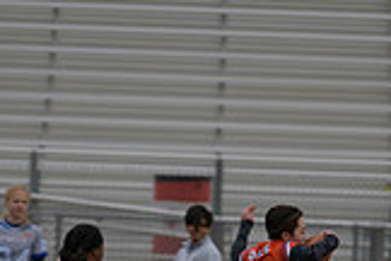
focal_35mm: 714
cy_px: 356
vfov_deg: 1.9
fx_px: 7754
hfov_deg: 2.9
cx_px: 208
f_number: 2.8
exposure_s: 1/200
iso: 125
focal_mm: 200
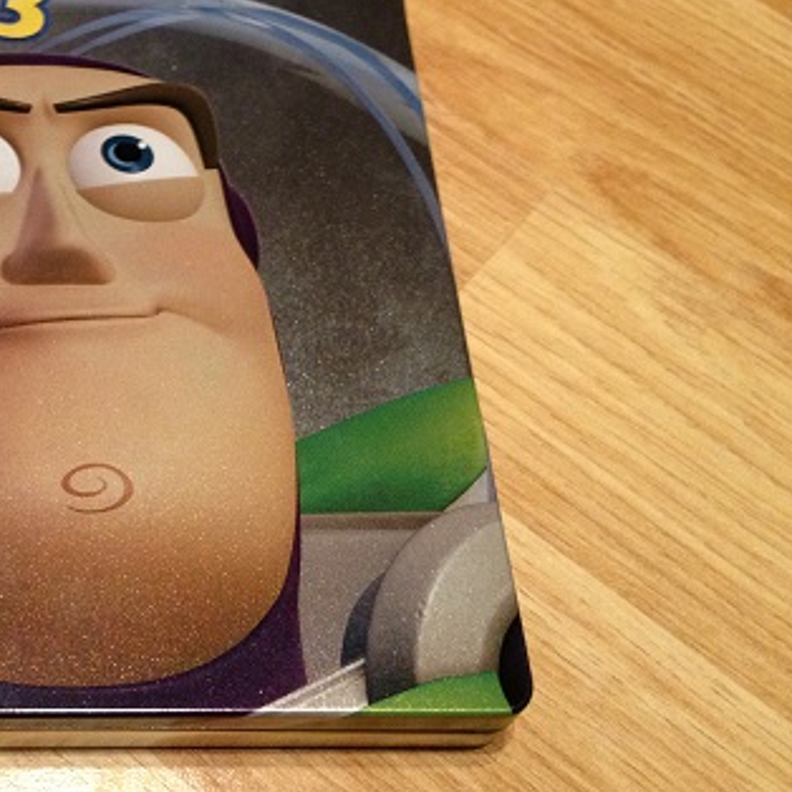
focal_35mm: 63
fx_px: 1631
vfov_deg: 27.2
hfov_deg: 26.1
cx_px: 38
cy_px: 293
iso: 200
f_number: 2.4
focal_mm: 4.28
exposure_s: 1/20
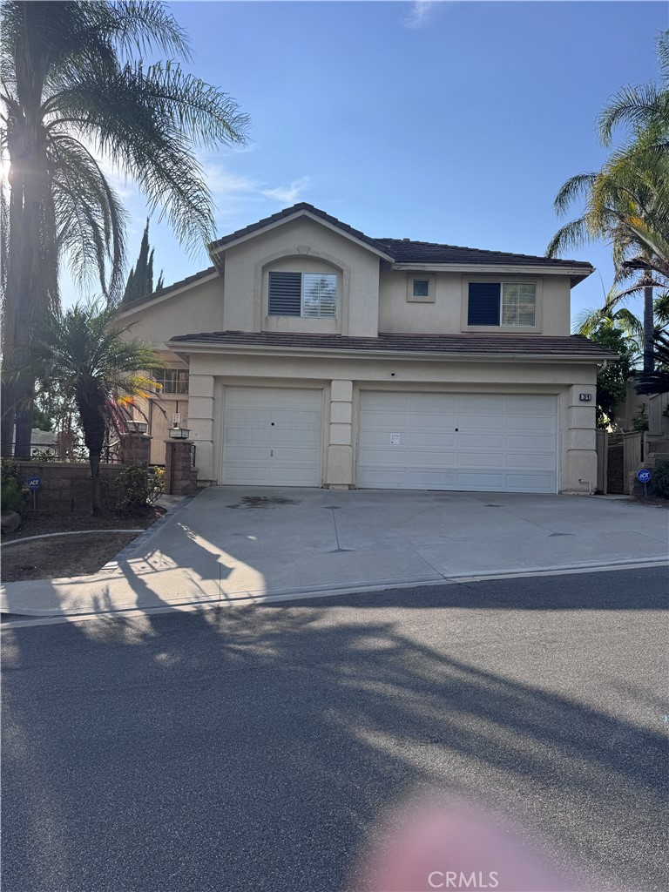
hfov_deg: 56.8
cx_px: 334
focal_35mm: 24
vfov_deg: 71.6
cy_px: 446
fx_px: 618
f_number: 1.78
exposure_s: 1/3802
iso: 80
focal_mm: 6.76
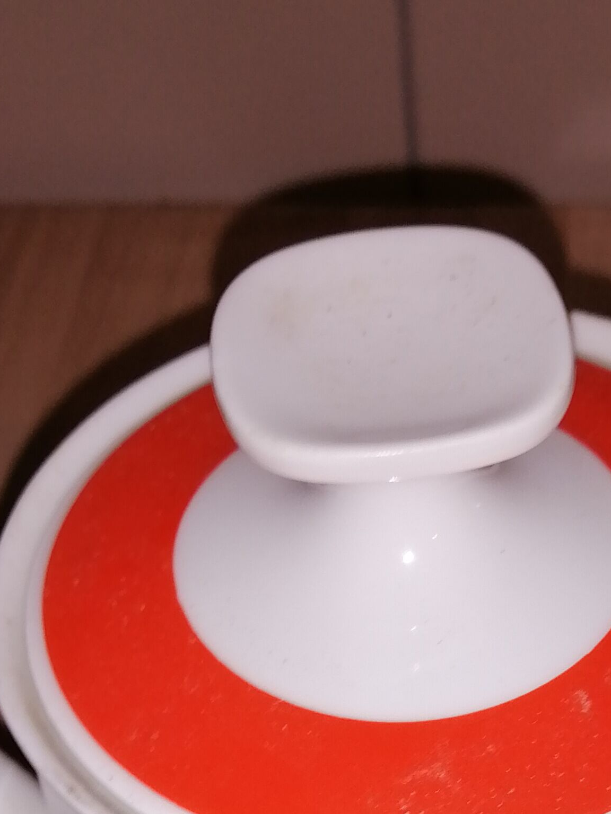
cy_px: 916
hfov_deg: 18.8
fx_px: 1836
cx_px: 411
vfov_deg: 23.4
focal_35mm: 78
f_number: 1.8
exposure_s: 1/50
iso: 50
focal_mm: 3.96
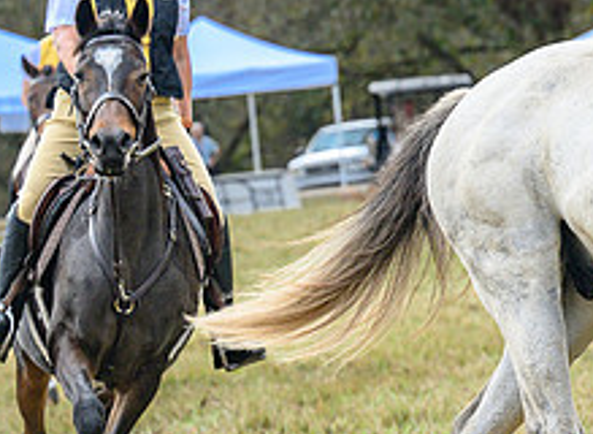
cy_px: 94
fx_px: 4735
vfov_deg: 5.2
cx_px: 709
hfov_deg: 7.1
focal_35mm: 279
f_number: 3.5
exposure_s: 1/1000
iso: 640
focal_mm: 83
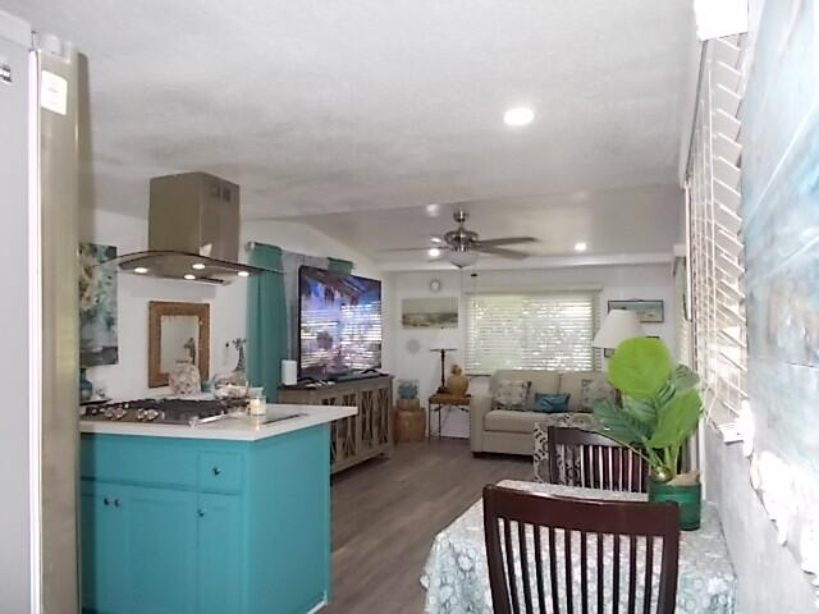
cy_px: 307
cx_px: 410
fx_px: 615
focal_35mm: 26
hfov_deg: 67.3
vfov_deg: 53.1
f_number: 3.2
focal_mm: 4.6
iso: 220
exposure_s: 1/25
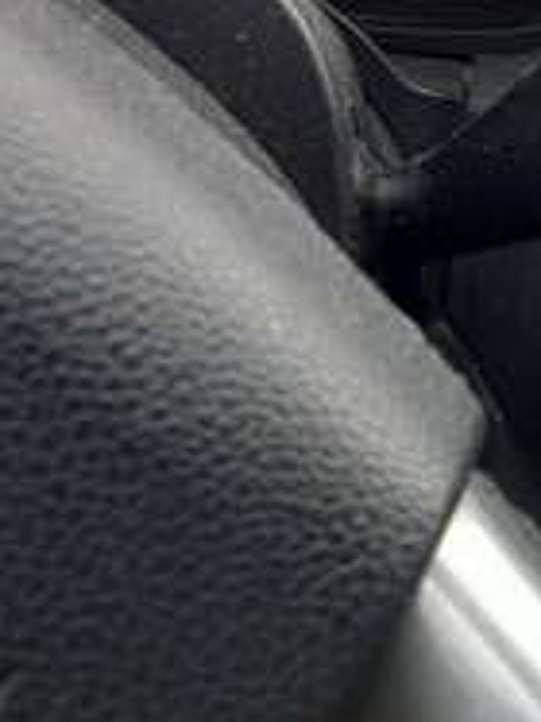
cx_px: 236
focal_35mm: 89
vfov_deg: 19.5
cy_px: -320
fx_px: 1857
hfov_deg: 16.6
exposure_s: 1/50
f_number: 1.8
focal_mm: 3.98
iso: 160
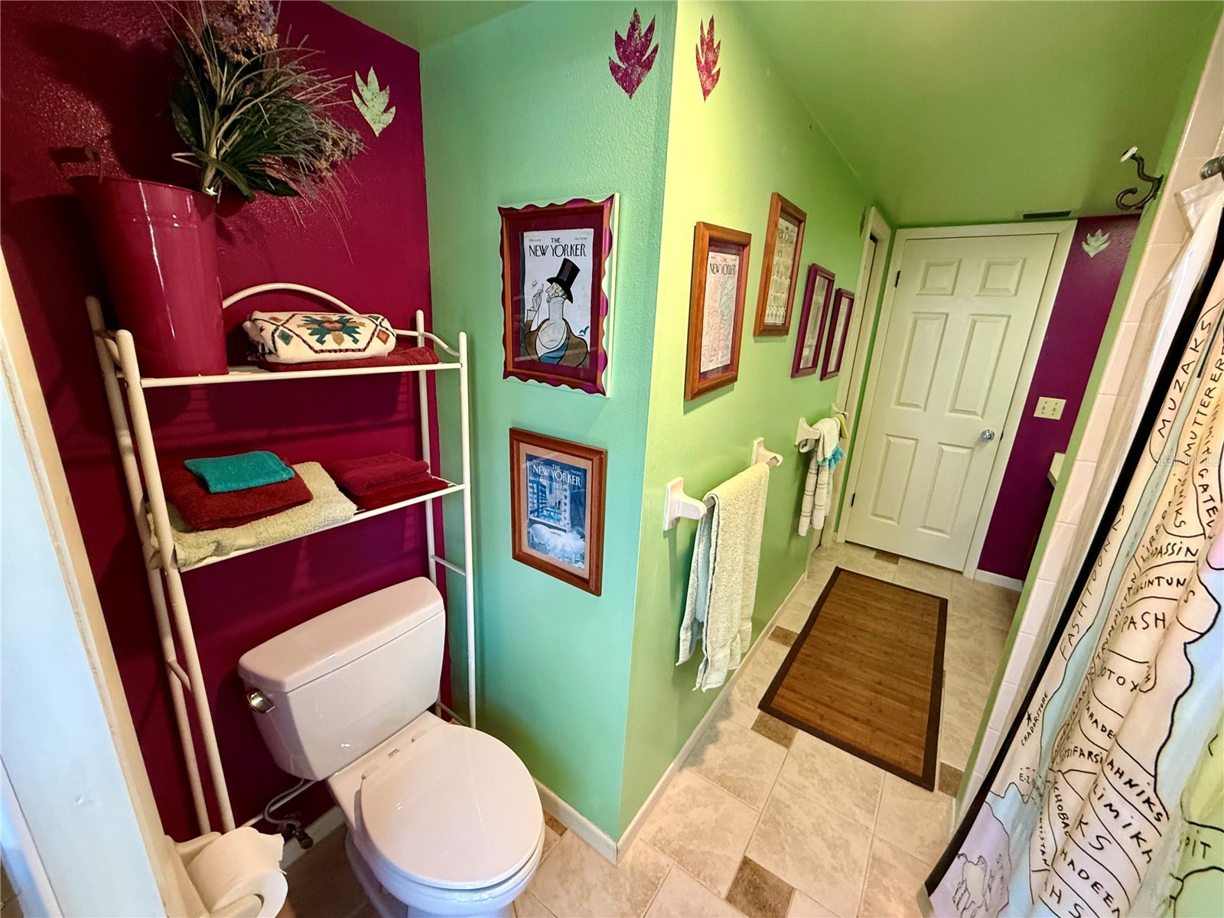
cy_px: 459
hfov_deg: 102.1
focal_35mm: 14
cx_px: 612
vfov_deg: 85.7
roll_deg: -3.1
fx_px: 495
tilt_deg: -15.6
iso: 320
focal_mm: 2.22
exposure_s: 1/60
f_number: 2.2
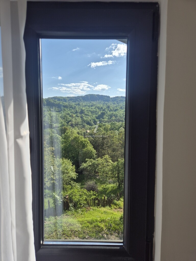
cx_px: 98
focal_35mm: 23
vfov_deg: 73.9
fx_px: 174
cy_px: 130
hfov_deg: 58.9
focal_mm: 5.4
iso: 25
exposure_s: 1/1856
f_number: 1.8
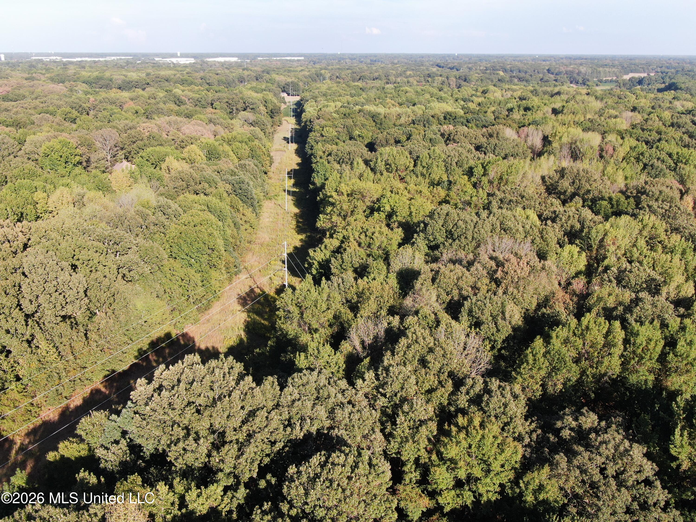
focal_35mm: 29
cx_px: 348
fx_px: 583
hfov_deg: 61.7
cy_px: 261
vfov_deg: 48.2
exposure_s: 1/500
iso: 100
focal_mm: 5
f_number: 3
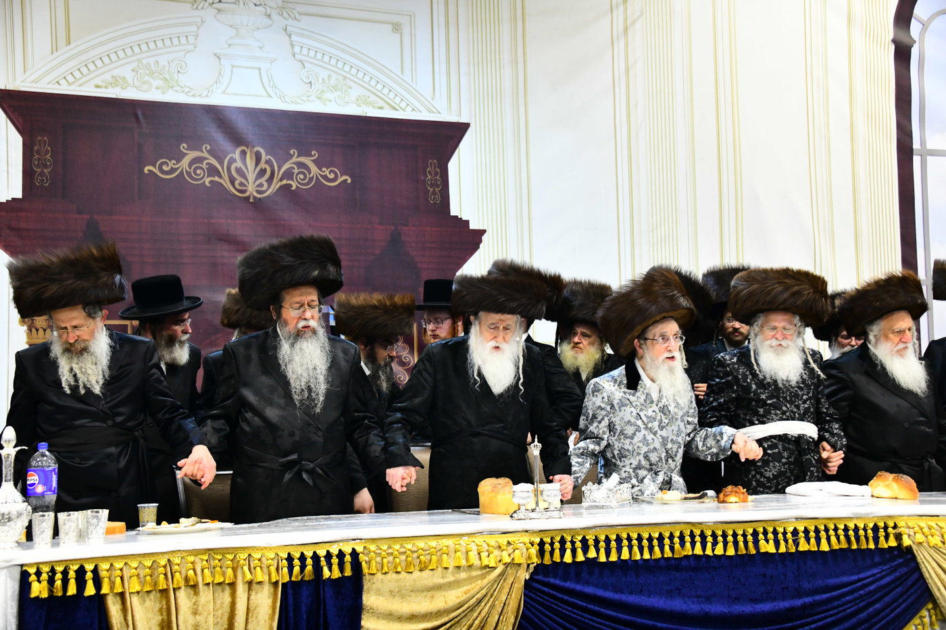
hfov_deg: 39.6
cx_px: 473
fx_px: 1314
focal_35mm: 50
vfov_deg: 27.0
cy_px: 315
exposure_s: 1/200
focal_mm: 50
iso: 4000
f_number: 5.6
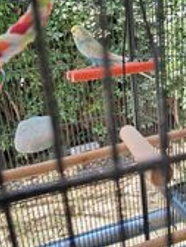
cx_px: 95
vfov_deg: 56.5
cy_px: 103
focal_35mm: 32
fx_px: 229
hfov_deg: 44.2
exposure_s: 1/100
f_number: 1.8
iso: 50
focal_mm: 4
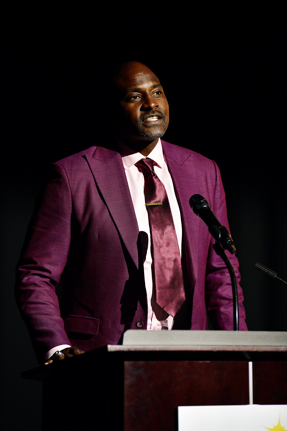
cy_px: 216
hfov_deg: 10.2
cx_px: 144
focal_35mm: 135
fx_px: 1614
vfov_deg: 15.2
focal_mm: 135
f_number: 2.8
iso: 4000
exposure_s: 1/100
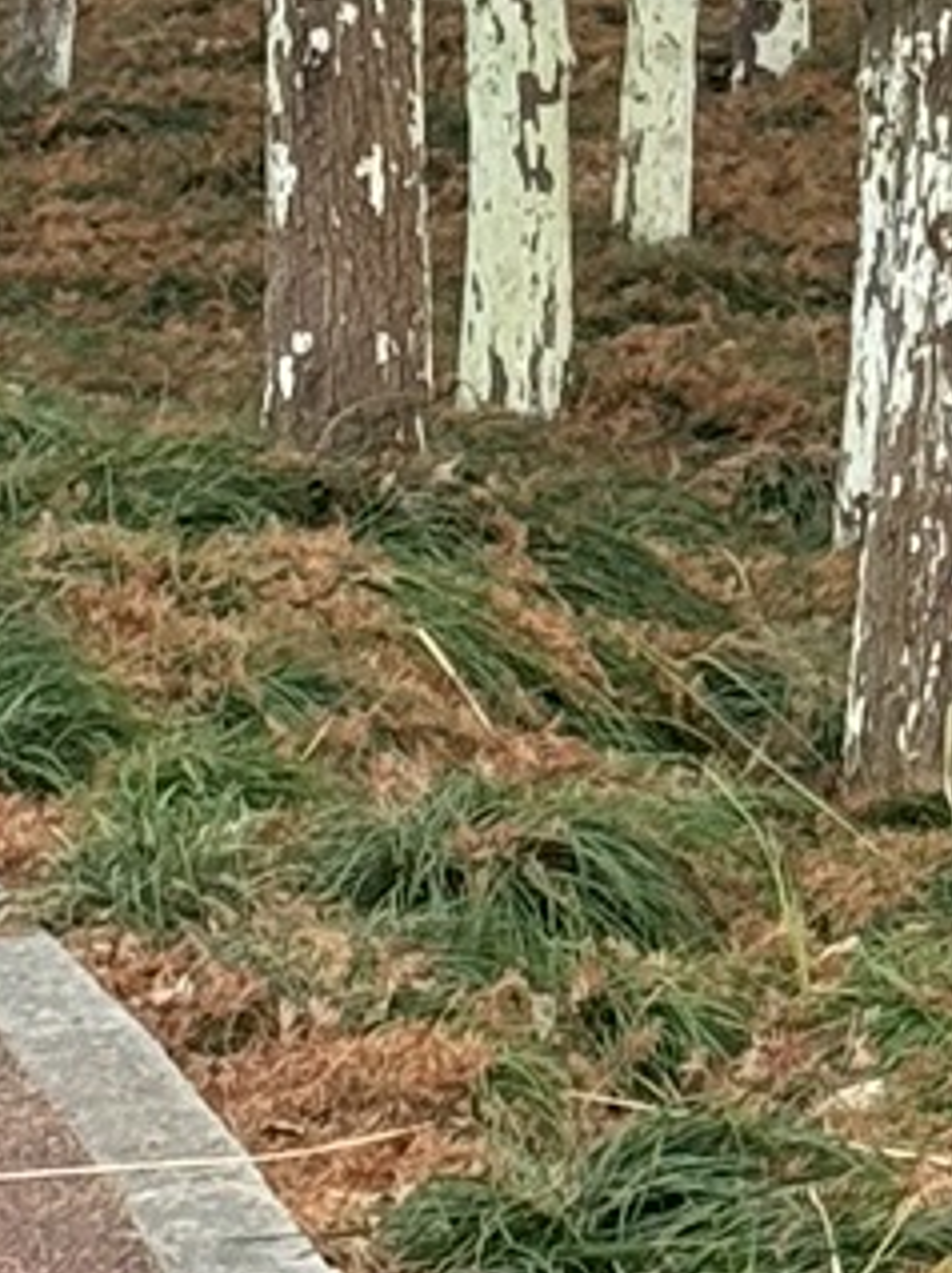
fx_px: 11089
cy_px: -1641
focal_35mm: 302
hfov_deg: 4.8
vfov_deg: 6.3
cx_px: 1868
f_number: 1.78
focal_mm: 6.76
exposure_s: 1/60
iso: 100
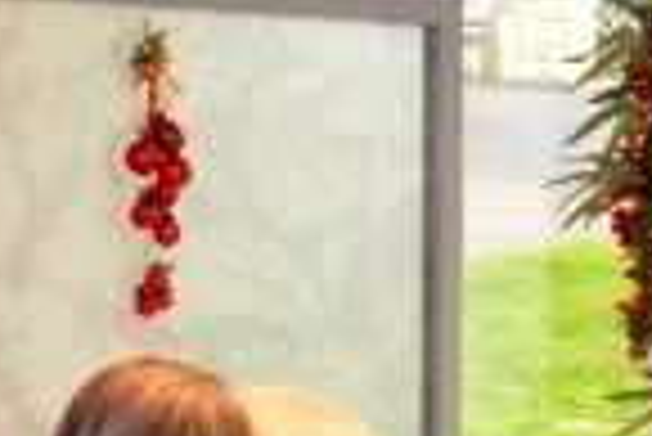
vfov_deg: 5.8
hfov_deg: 8.9
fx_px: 4188
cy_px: 892
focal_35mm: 231
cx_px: 639
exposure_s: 1/60
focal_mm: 32
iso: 3200
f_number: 7.1
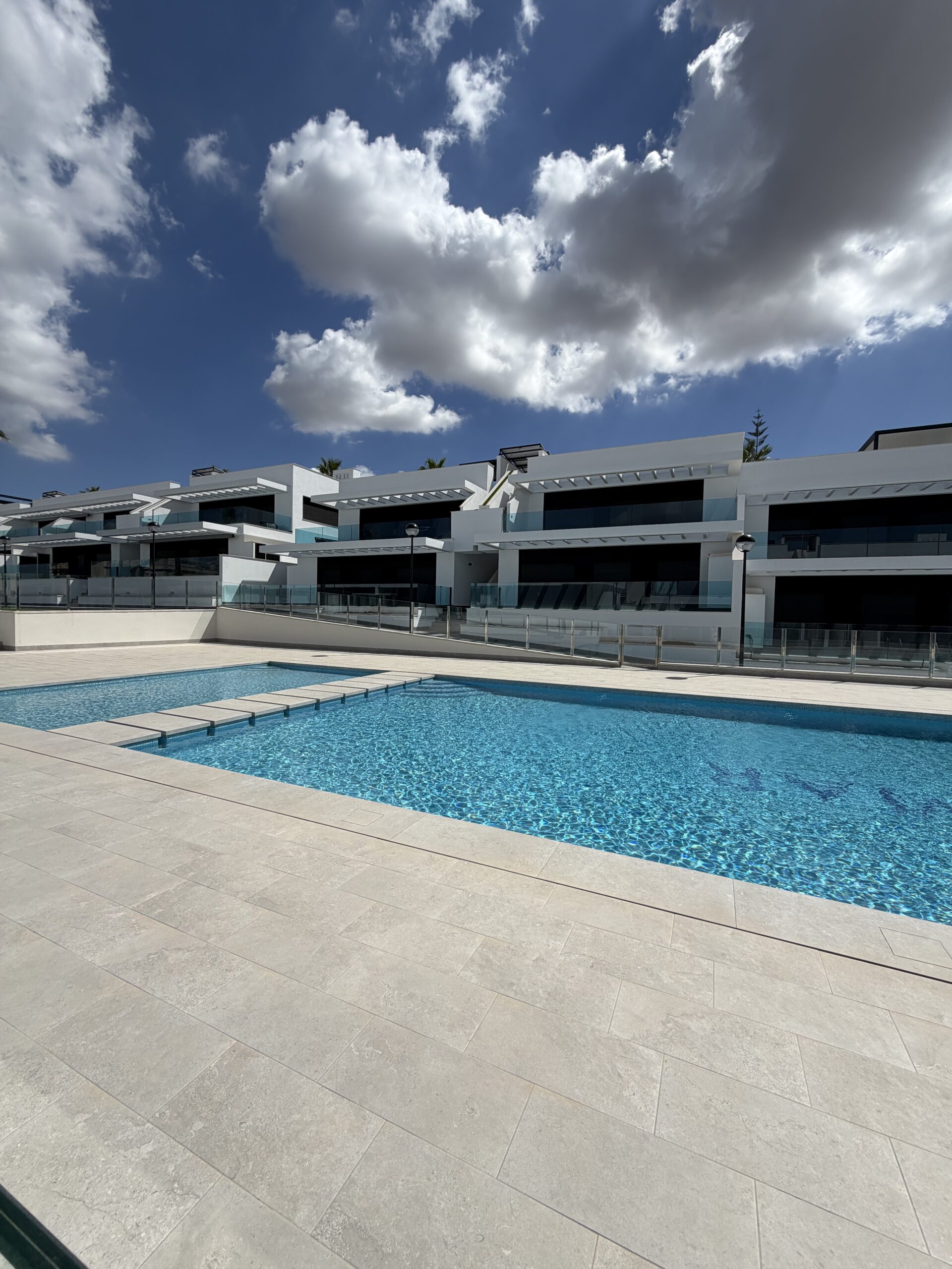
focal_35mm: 14
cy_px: 634
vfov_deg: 102.1
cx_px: 476
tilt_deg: -4.0
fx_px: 513
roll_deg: -0.6
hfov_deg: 85.7
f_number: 2.2
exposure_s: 1/2410
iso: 25
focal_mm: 2.22
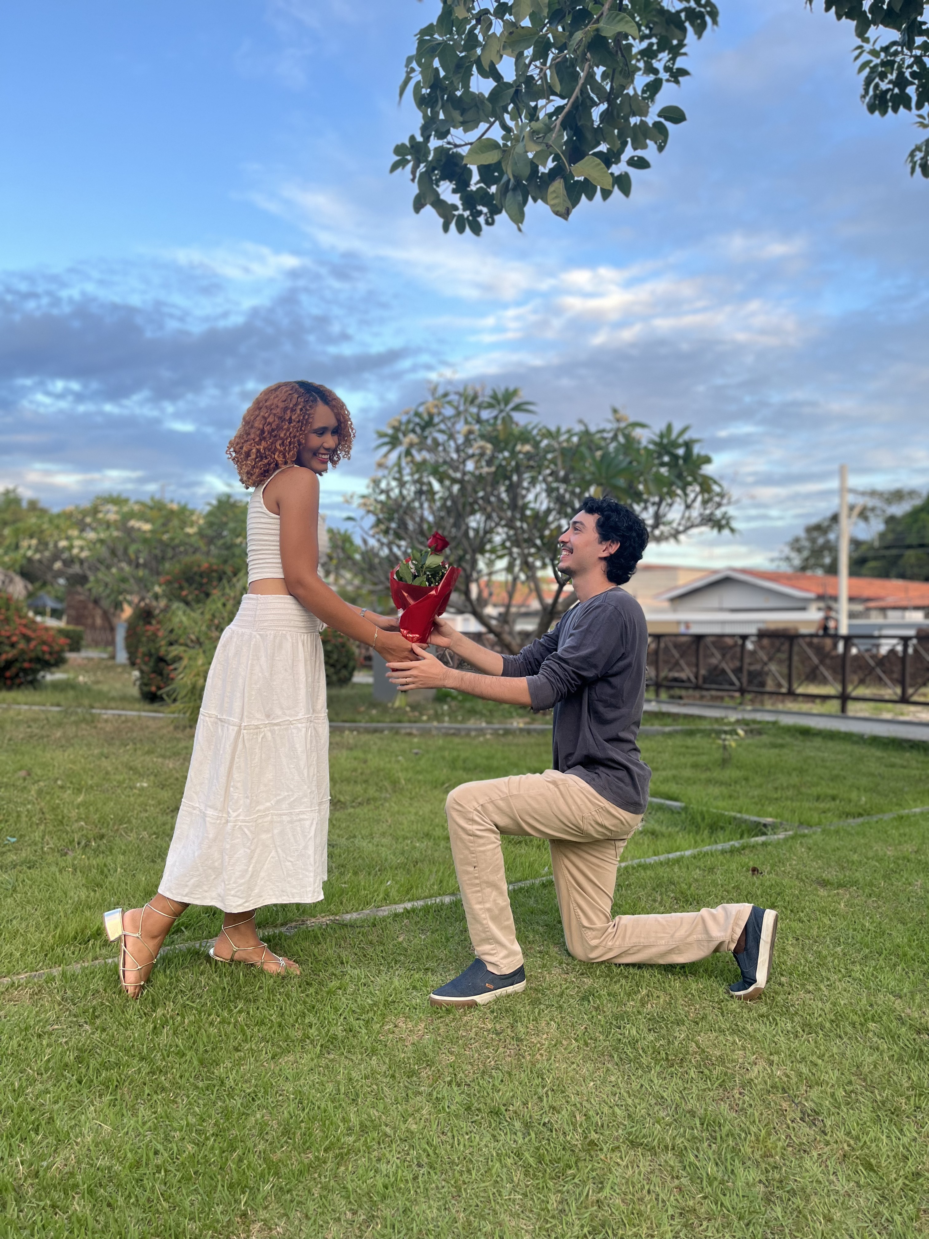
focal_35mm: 26
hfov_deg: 53.1
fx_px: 930
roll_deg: -0.5
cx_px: 464
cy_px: 620
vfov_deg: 67.3
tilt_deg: +0.7
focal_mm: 5.1
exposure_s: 1/369
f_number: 1.6
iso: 50
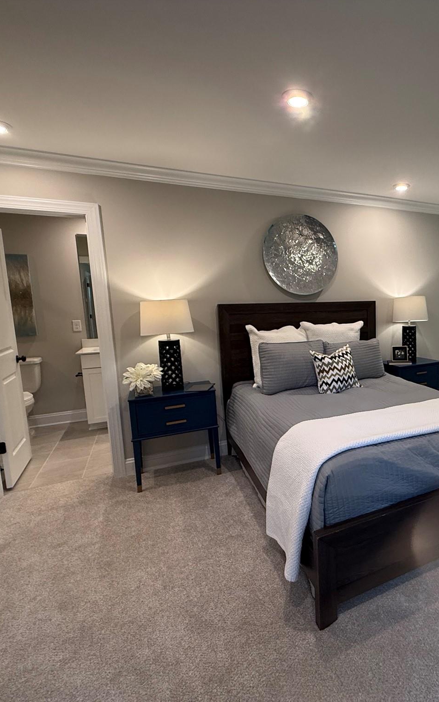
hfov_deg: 55.3
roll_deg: +0.4
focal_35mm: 20
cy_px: 350
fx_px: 383
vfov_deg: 85.1
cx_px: 353
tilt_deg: -7.1
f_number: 2.2
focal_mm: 2.22
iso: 160
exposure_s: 1/120
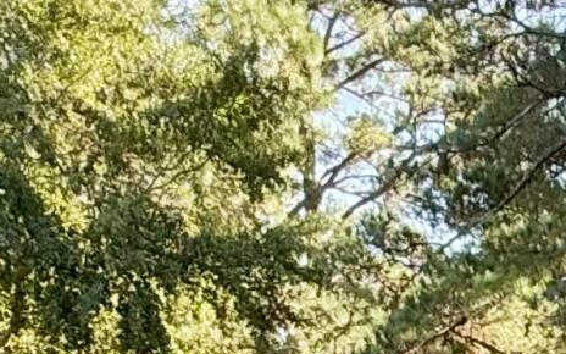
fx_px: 1481
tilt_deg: -22.2
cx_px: 679
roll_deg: -0.4
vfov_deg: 9.5
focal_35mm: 96
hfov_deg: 20.3
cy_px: 1168
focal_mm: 2.22
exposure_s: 1/132
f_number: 2.2
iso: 40
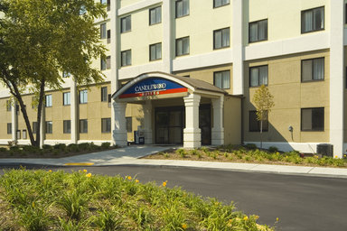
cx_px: 174
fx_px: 347
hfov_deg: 53.1
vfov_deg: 36.9
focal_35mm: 36
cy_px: 116
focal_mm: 24
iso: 100
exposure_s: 1/30
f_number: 16
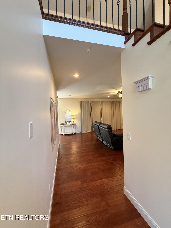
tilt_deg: -0.6
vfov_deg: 102.1
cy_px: 114
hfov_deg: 85.7
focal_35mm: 14
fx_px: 92
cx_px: 86
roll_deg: +1.5
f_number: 2.2
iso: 400
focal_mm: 2.22
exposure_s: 1/60
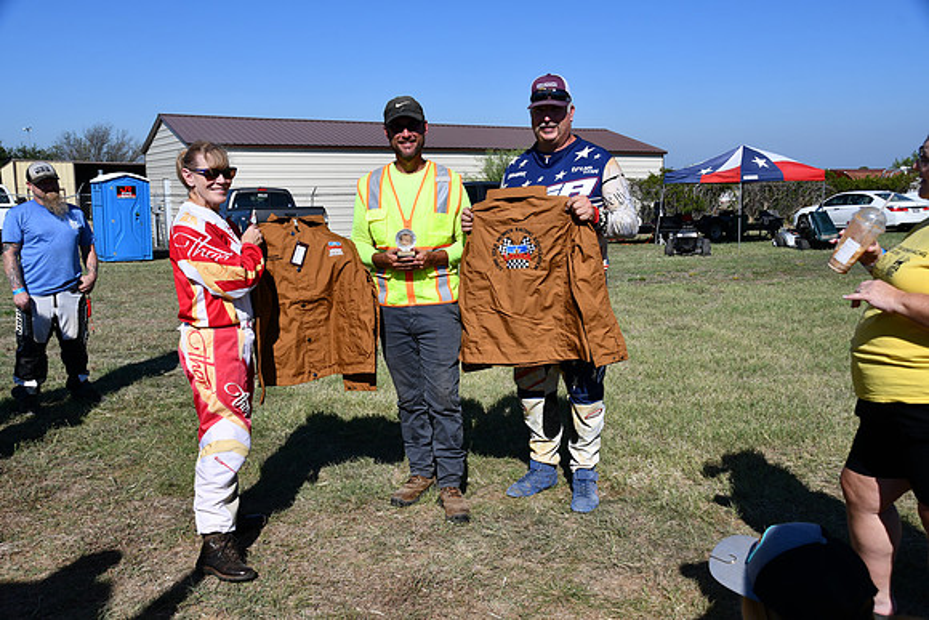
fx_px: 852
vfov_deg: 40.0
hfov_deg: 57.2
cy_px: 310
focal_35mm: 33
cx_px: 464
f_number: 9
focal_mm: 22
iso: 100
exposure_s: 1/400
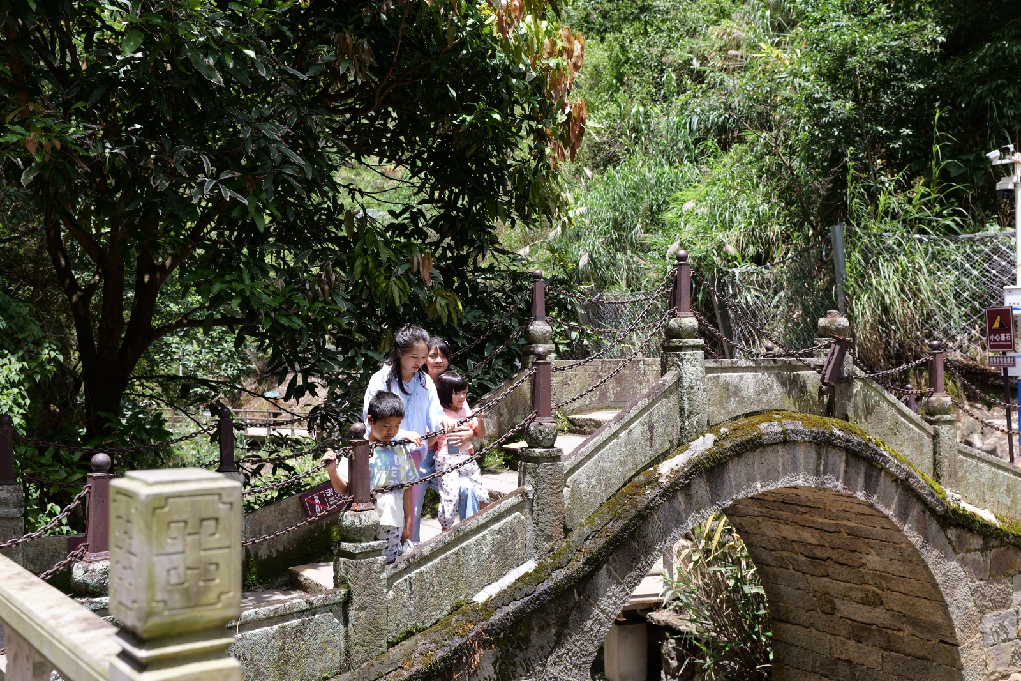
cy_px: 340
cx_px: 510
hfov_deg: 51.9
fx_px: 1049
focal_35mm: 37
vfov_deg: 35.9
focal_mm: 37
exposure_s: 1/200
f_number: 5
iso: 100
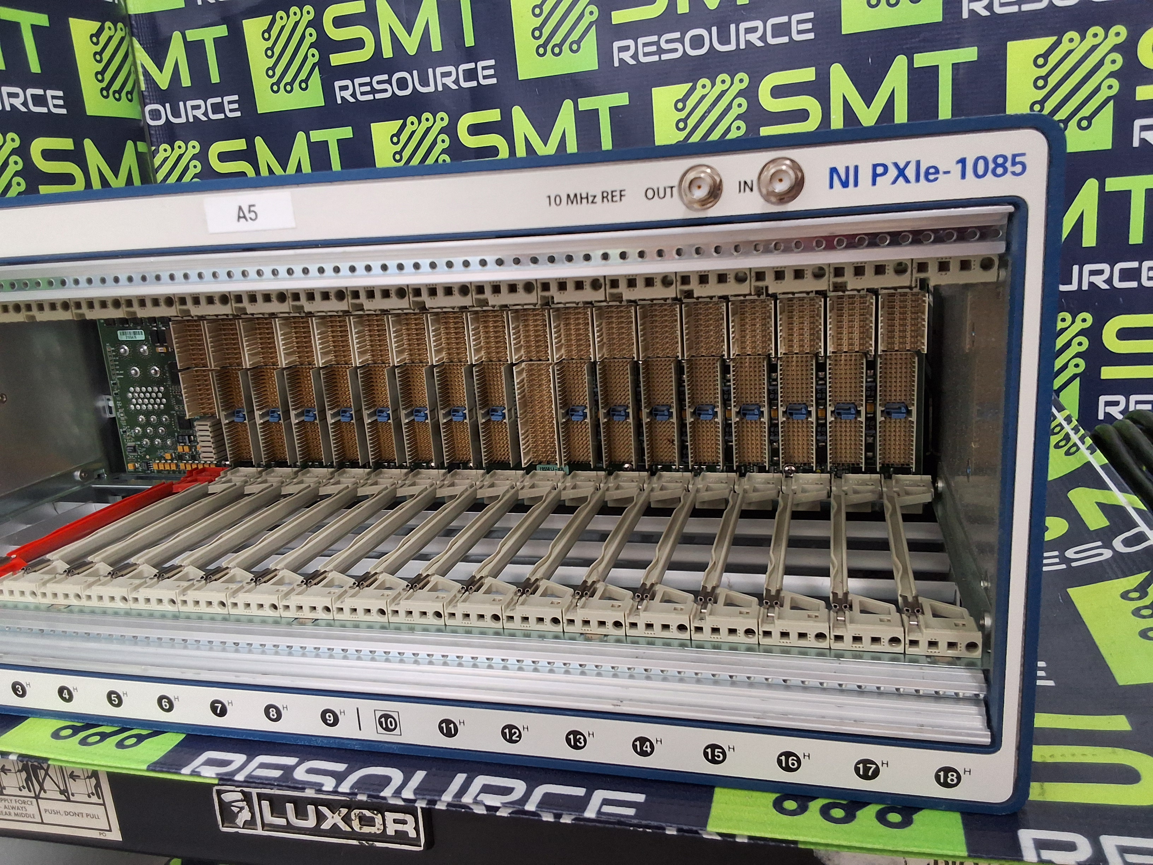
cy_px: 432
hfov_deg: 63.4
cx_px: 576
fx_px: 933
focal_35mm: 28
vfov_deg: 49.7
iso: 200
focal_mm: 2.91
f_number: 1.9
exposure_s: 1/40
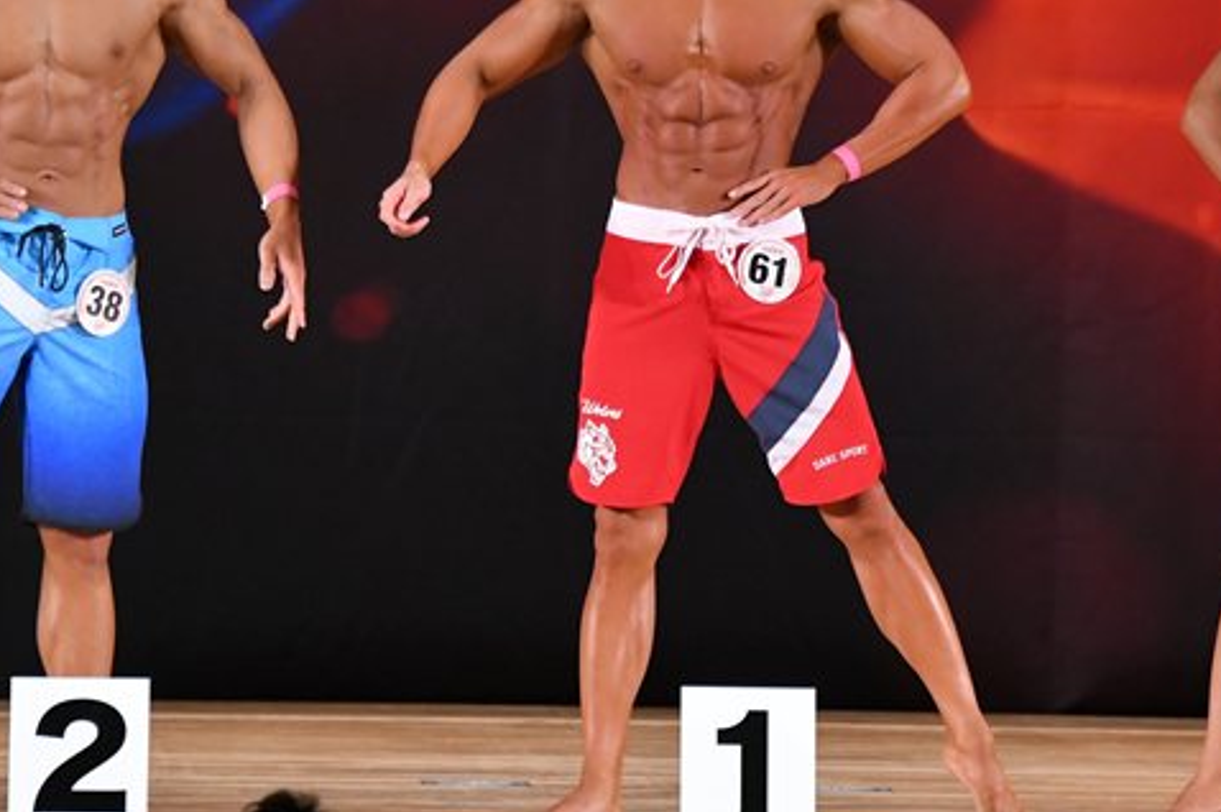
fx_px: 13184
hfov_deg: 5.3
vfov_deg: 3.5
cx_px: 860
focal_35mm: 389
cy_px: 248
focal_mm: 160
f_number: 5.6
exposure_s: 1/400
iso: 3200
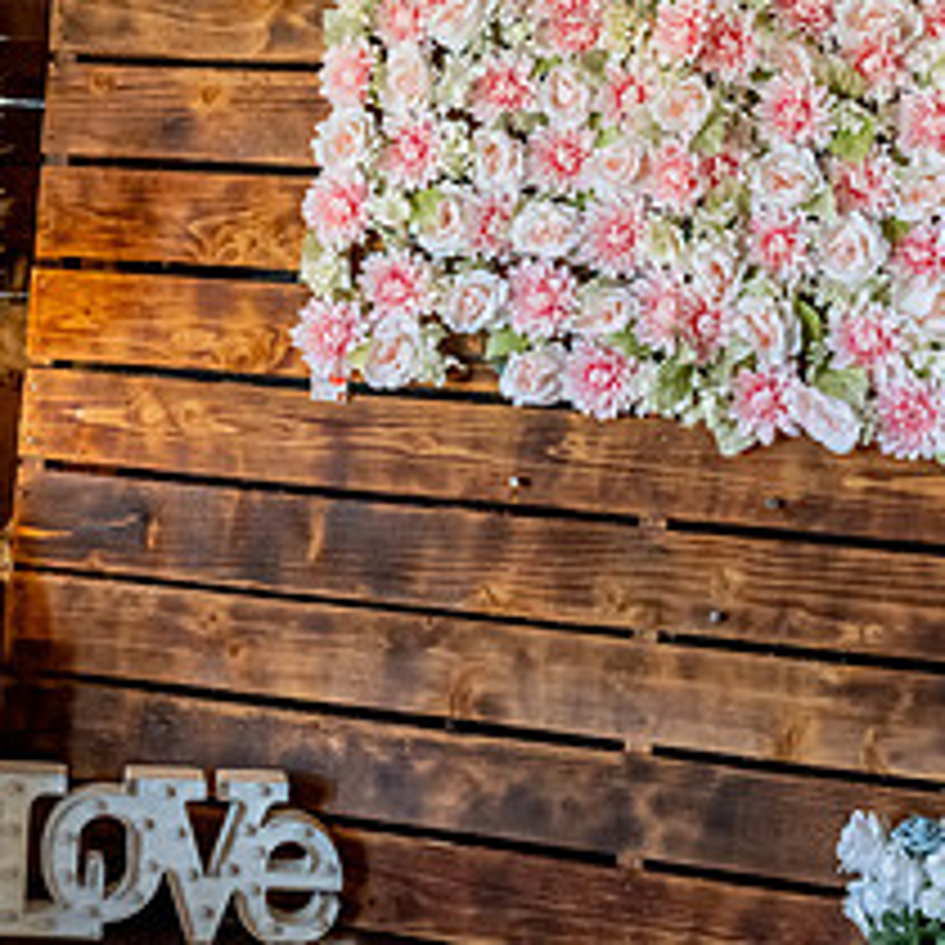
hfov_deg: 20.6
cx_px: 63
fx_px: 2533
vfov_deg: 20.9
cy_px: 196
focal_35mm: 82
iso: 6400
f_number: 3.5
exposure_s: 1/320
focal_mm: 35
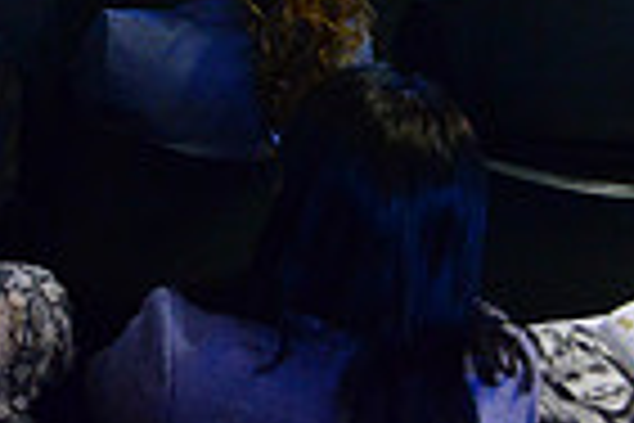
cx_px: -463
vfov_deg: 12.3
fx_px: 1743
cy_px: -398
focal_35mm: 99
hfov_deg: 17.3
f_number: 5.6
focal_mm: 24
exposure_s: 1/60
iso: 6400
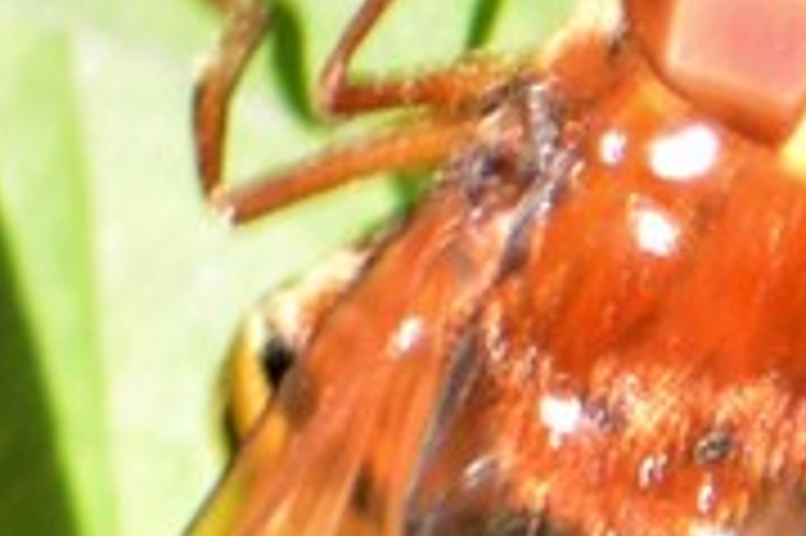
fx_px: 54063
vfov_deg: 0.6
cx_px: 408
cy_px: 230
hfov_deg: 0.9
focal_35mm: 2417
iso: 400
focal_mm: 300
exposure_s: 1/125
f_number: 6.3
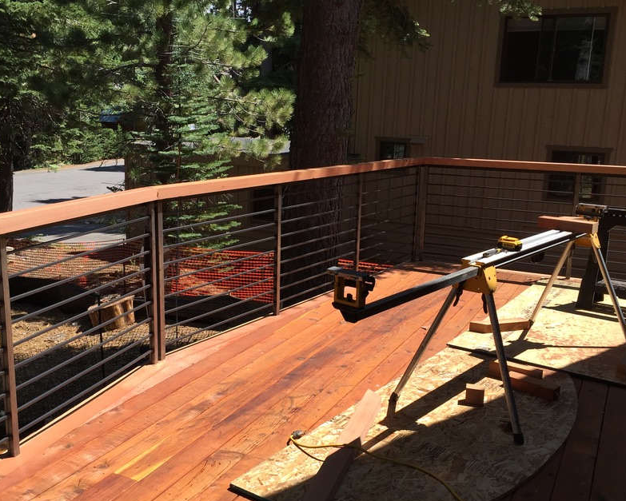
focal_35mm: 37
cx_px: 297
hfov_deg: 49.0
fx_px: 686
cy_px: 262
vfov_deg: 40.1
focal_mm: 4.15
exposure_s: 1/1236
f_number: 2.2
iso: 32
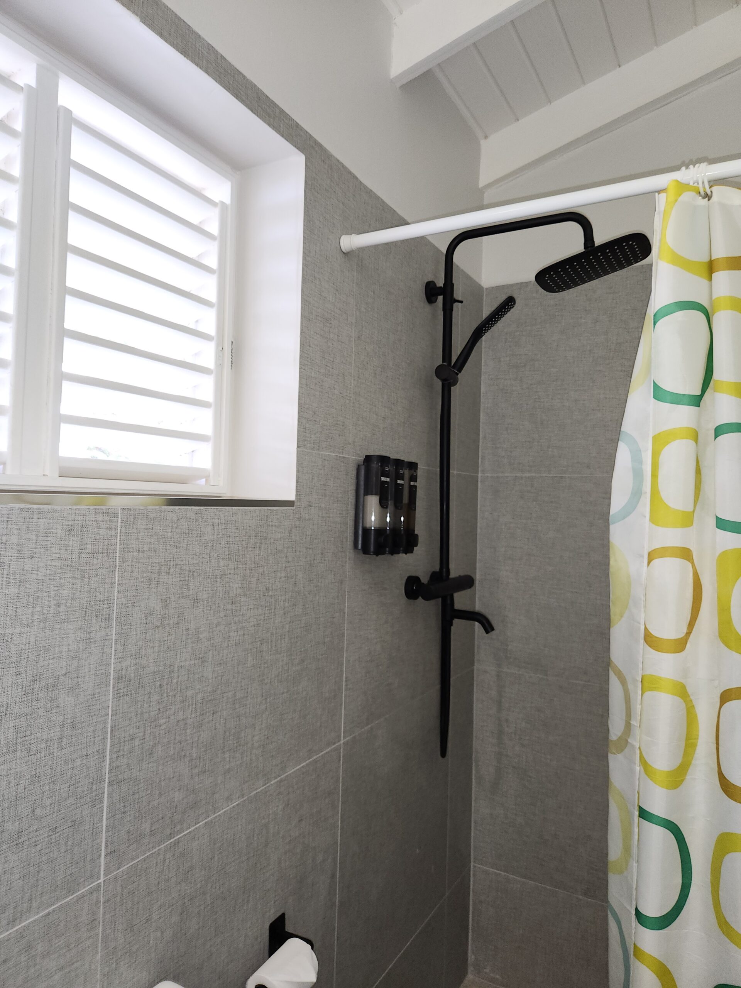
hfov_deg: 58.9
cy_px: 494
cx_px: 370
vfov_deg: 73.9
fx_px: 656
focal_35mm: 23
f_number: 1.8
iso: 100
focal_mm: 5.4
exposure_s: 1/50
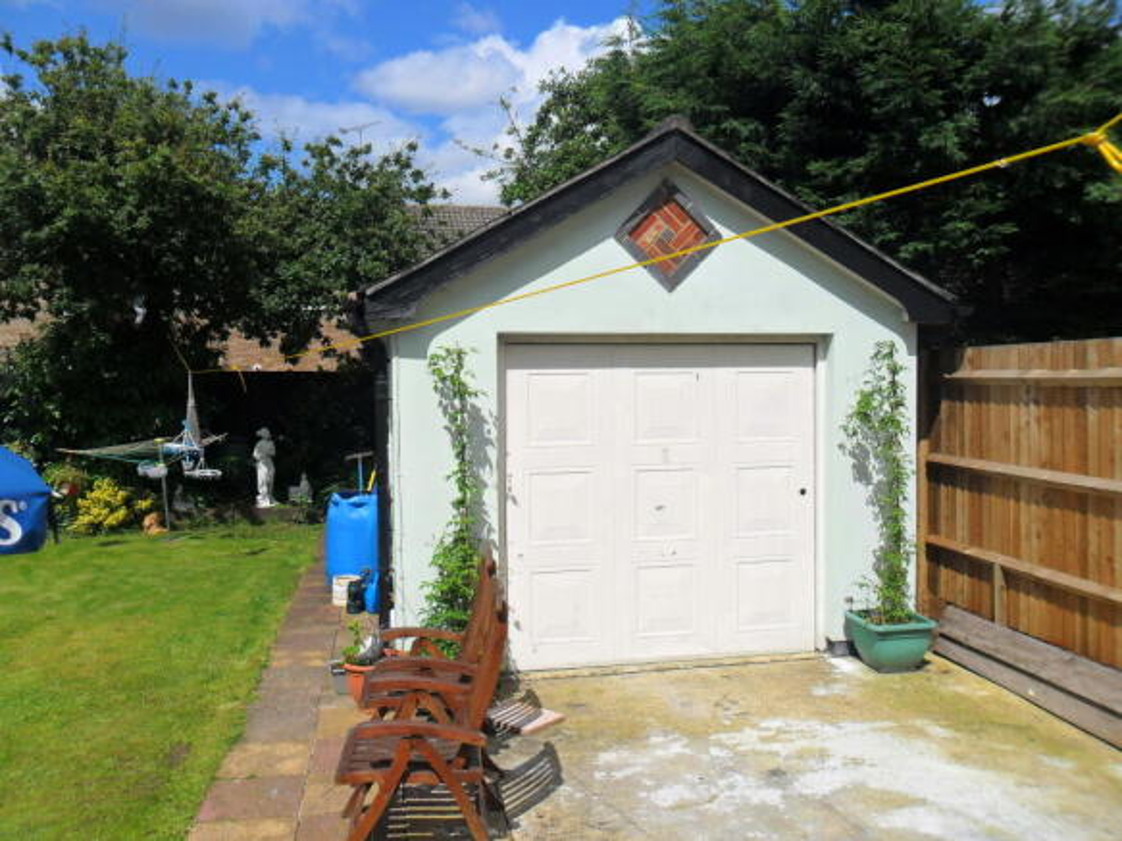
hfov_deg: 65.3
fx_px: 875
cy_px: 420
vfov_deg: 51.3
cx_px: 561
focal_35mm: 27
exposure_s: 1/250
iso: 100
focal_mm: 4.9
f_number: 8.9
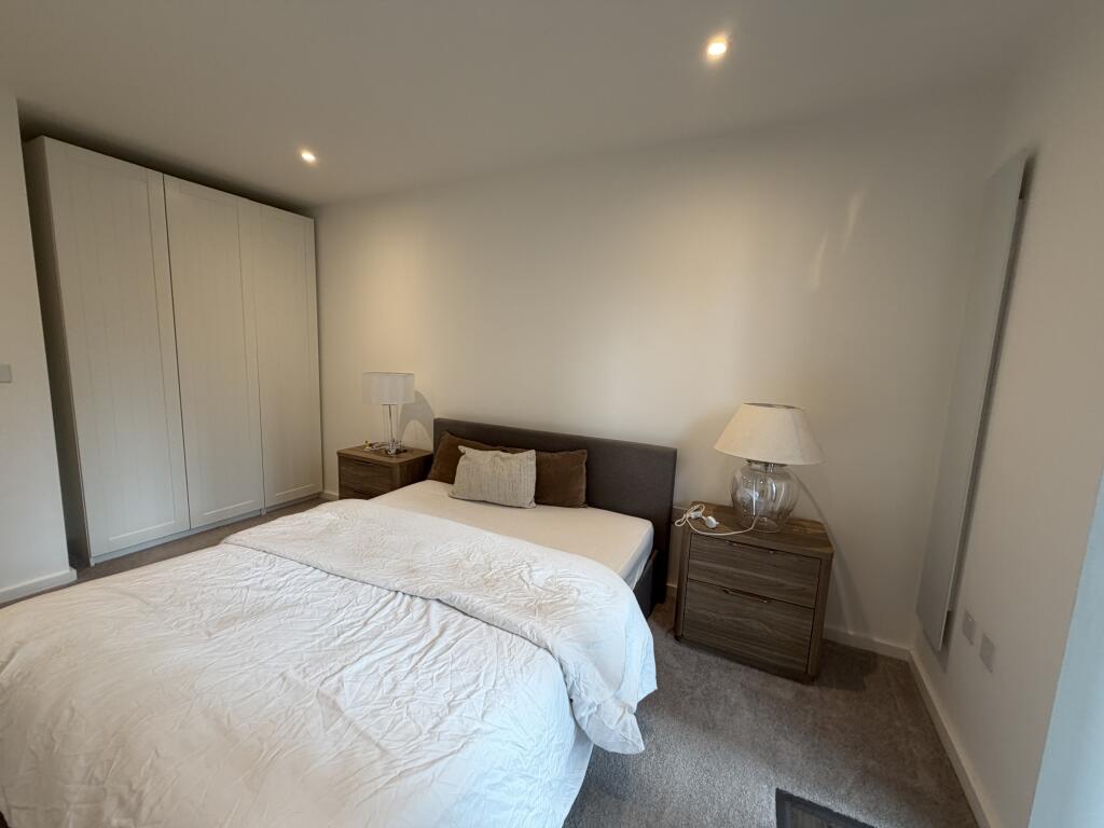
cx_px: 552
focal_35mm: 14
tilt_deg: -7.1
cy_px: 414
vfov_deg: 85.7
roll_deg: -1.9
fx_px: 446
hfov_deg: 102.1
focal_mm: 2.22
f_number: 2.2
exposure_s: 1/100
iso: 100
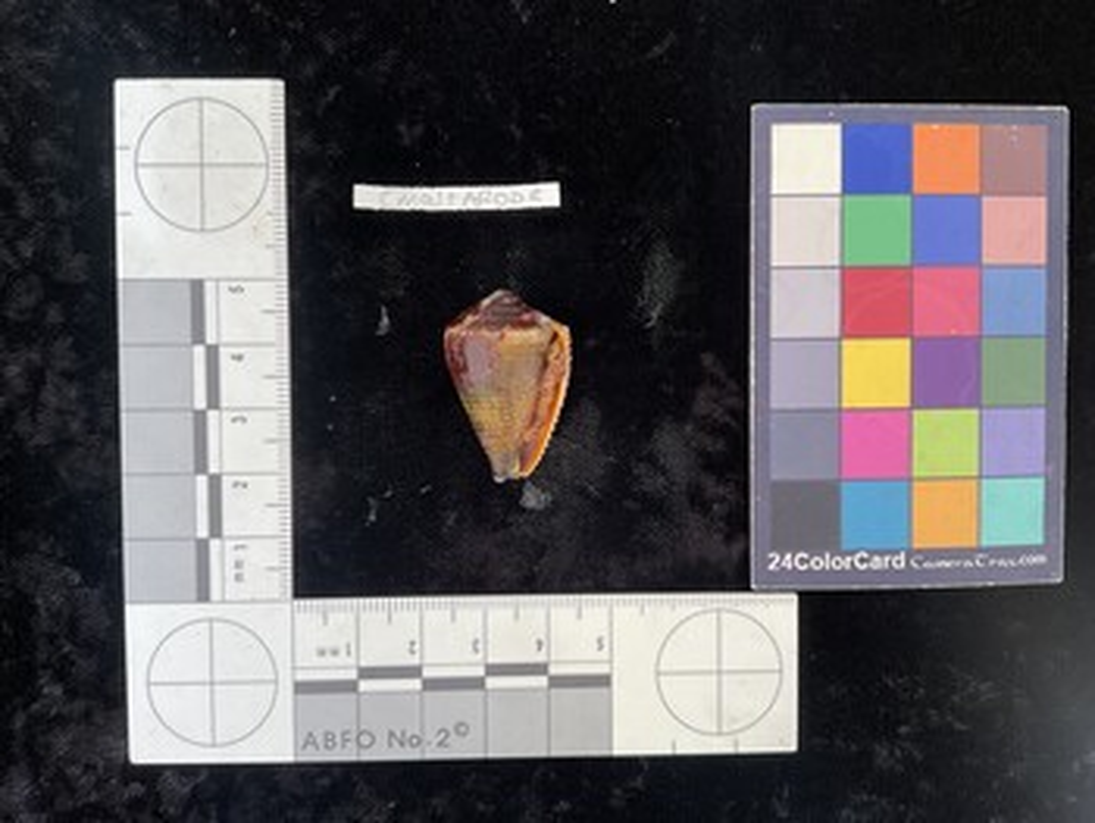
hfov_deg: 61.6
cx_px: 548
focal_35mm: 29
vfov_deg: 48.3
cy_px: 412
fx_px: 918
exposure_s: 1/120
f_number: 1.8
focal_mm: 3
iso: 64
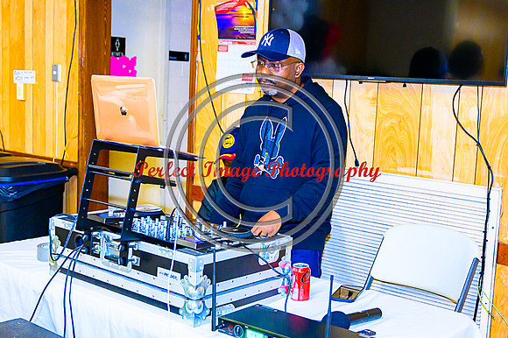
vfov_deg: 26.5
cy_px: 169
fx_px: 719
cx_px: 254
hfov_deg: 38.9
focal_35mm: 51
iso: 1800
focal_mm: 34
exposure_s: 1/125
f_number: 3.2
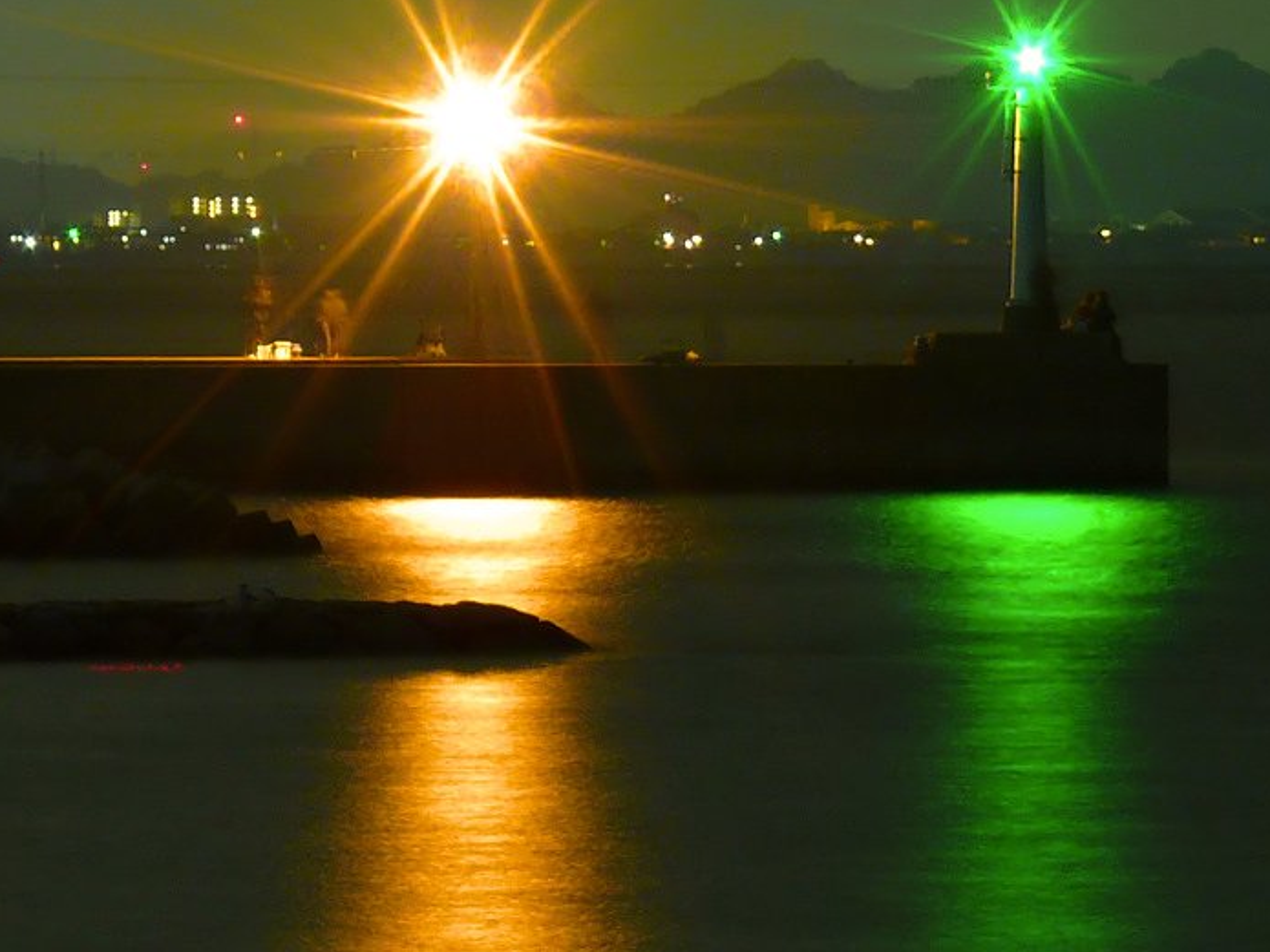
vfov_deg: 4.1
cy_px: 645
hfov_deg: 5.4
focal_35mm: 366
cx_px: 490
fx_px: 13426
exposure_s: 30
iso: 100
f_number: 5
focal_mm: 33.7
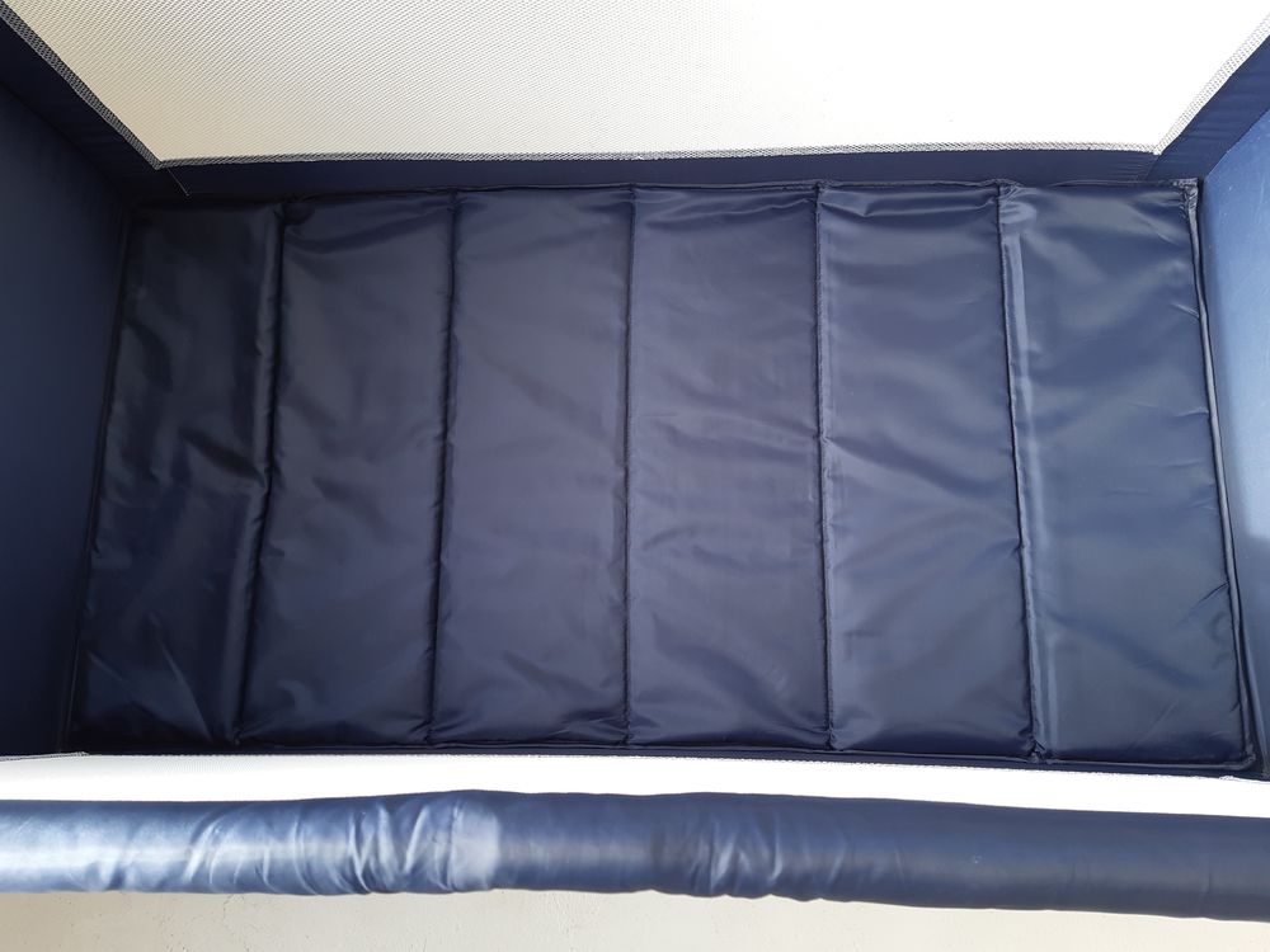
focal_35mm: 26
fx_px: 954
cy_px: 476
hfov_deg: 67.3
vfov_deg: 53.1
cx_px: 635
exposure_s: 1/126
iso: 40
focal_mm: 3.92
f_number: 1.7
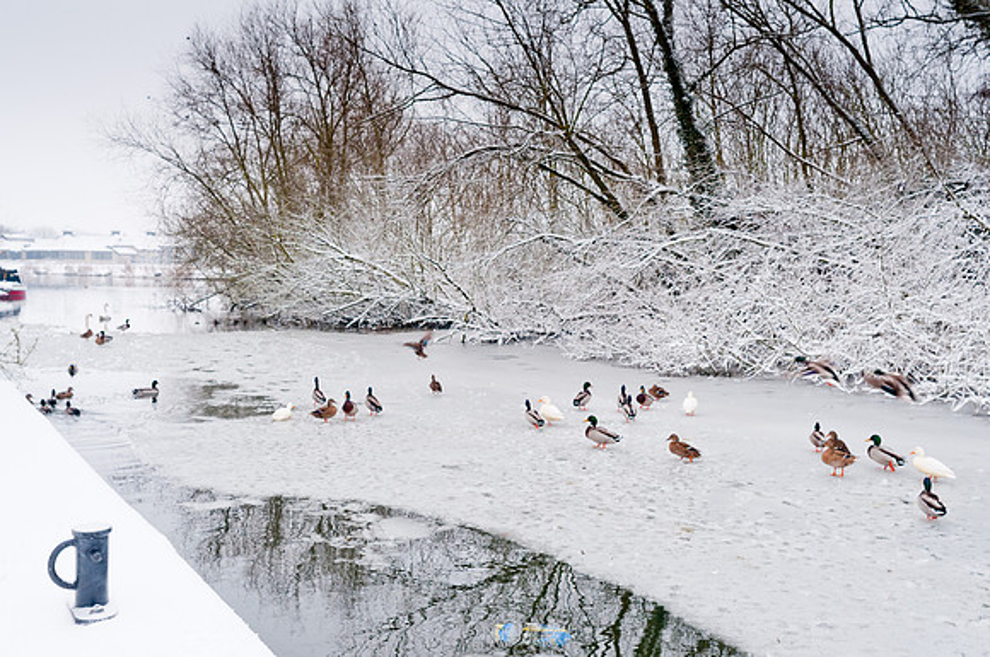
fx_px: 989
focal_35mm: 36
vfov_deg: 36.8
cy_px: 328
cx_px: 495
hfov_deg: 53.2
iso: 200
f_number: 7.1
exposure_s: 1/125
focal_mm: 24
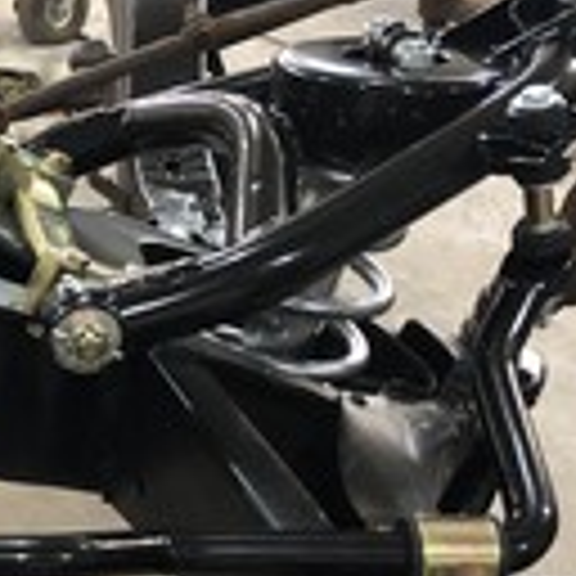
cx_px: -277
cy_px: 434
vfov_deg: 19.8
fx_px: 1638
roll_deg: +1.0
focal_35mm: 87
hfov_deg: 17.9
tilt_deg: -32.4
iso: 80
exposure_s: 1/15
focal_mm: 4
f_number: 1.8
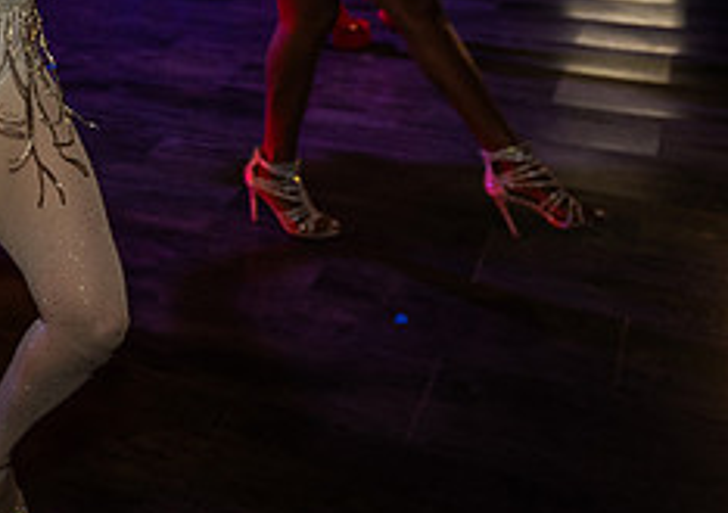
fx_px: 1297
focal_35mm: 63
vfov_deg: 21.2
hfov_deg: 29.1
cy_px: -56
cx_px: -17
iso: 1250
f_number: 2.8
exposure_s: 1/100
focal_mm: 24
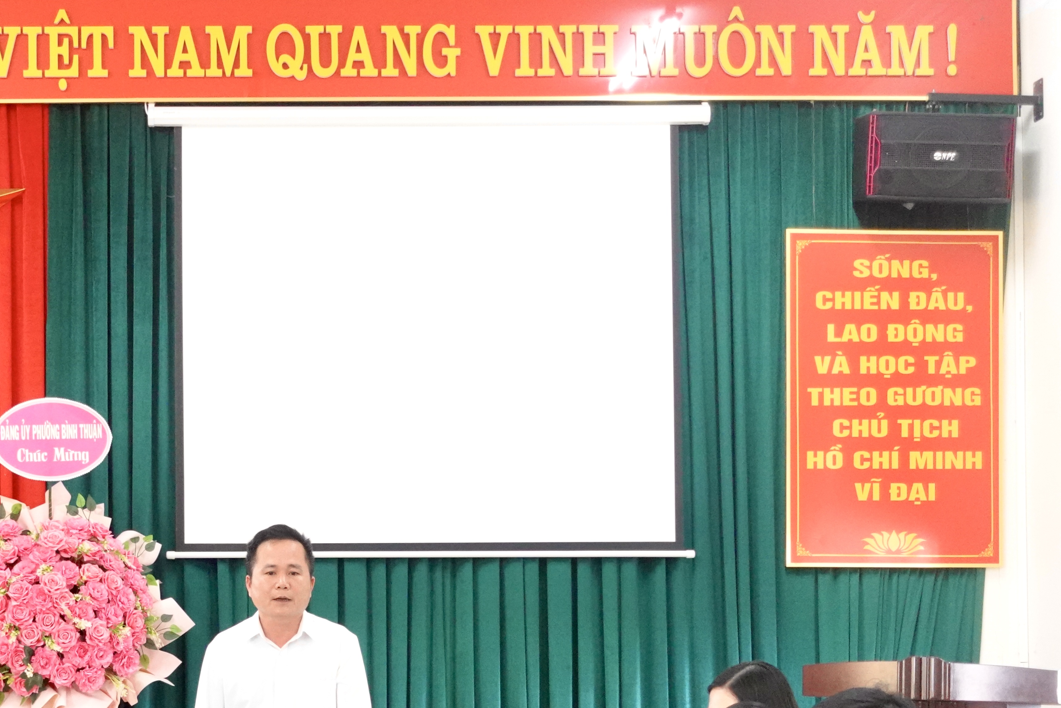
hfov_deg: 27.9
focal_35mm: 71
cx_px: 234
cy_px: 520
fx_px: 2092
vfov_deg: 19.1
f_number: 3.2
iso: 3200
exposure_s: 1/200
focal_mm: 16.94
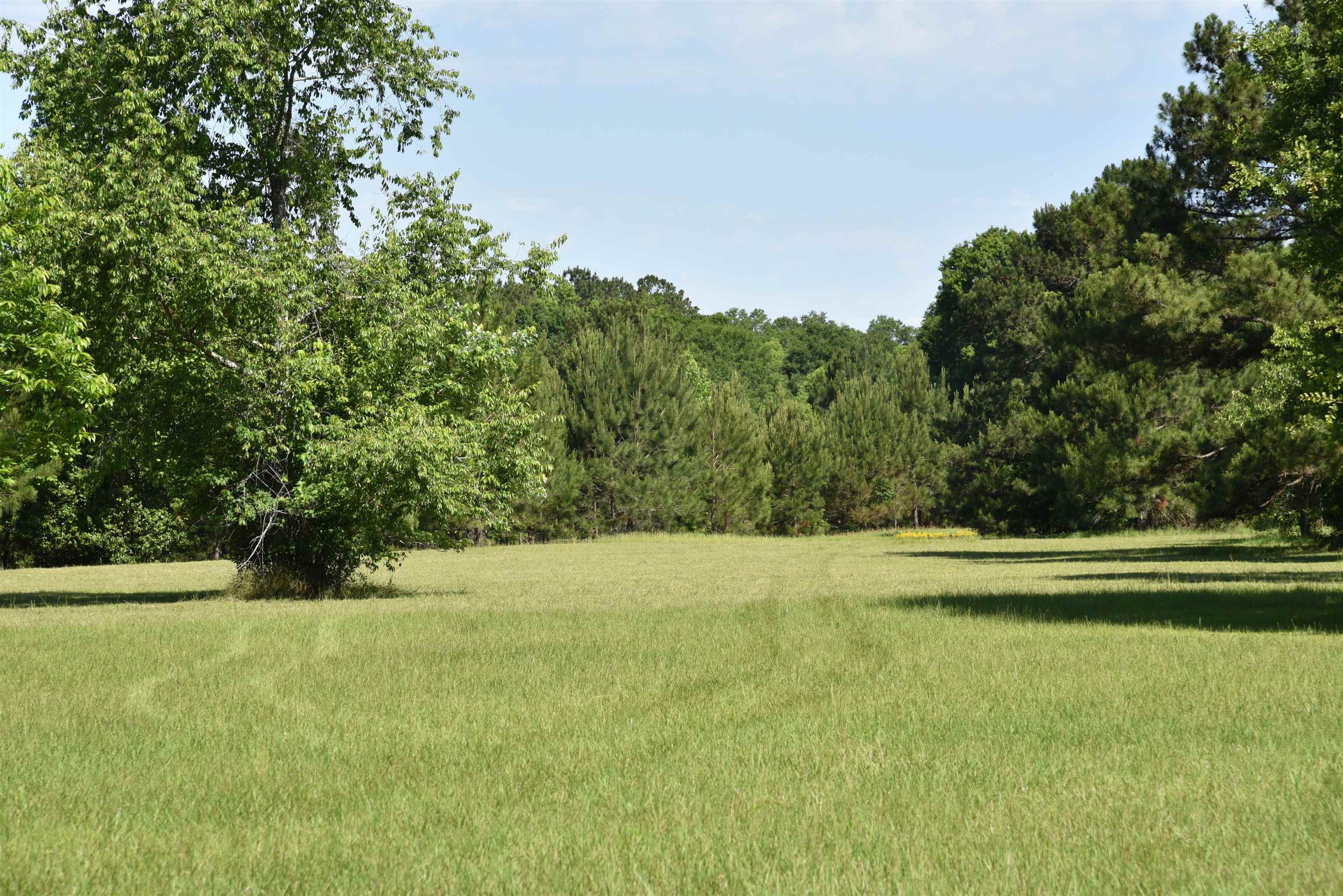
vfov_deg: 11.4
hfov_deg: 17.1
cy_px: 448
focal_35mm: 120
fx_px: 4478
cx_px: 672
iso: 200
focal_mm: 120
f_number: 9
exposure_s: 1/320
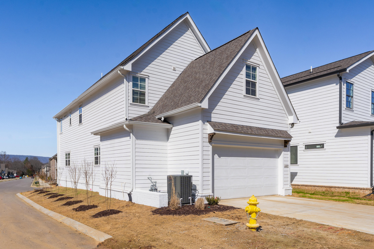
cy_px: 124
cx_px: 187
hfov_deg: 71.5
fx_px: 260
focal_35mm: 25
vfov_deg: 51.3
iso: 320
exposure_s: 1/1600
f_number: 7.1
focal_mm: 25
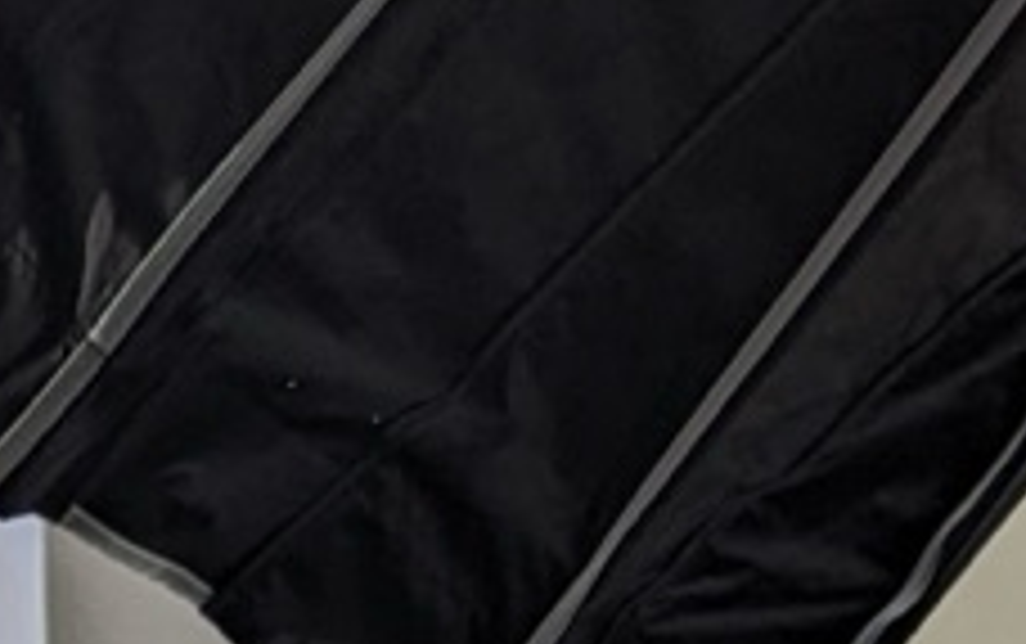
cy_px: 2718
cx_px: -1202
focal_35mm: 201
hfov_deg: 9.5
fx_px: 5626
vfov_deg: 5.5
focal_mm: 6.81
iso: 45
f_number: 1.85
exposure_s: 1/60
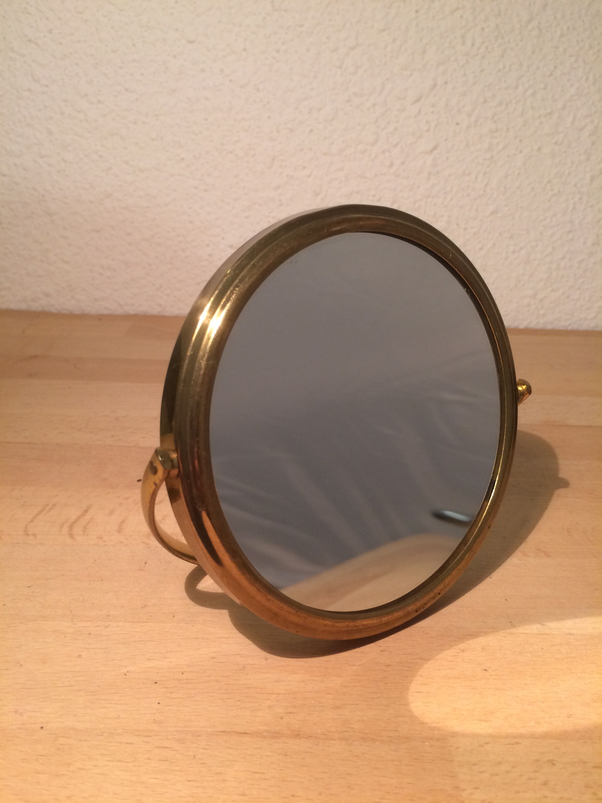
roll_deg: -1.7
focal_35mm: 29
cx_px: 301
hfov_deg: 48.2
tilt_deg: -23.2
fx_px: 672
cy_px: 402
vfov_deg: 61.7
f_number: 2.2
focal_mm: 4.15
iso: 125
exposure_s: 1/33
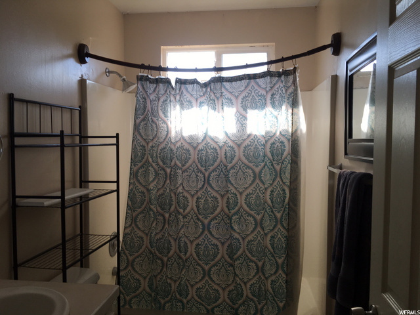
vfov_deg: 48.2
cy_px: 158
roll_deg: +0.7
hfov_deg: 61.7
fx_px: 352
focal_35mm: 29
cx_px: 210
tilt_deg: -0.1
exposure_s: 1/127
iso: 25
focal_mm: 4.15
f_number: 2.2
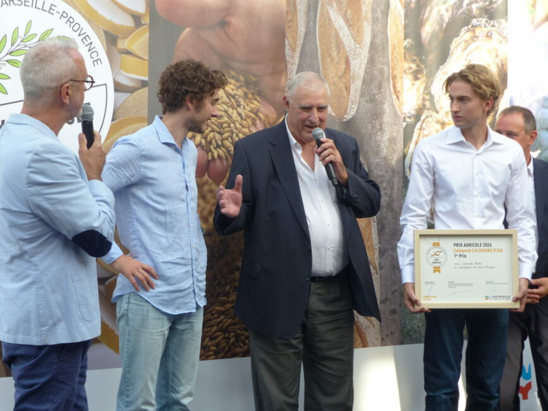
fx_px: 1092
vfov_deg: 21.3
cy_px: 206
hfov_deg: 28.2
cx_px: 274
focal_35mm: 69
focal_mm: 12.5
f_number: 4
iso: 100
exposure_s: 1/125
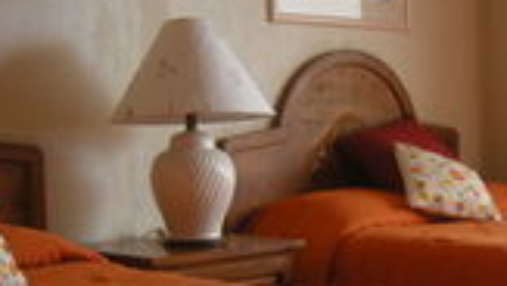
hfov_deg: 24.4
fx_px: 1157
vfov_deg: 14.0
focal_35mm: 86
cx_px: 386
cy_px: 258
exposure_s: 1/60
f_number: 2.7
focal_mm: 7.5
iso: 142
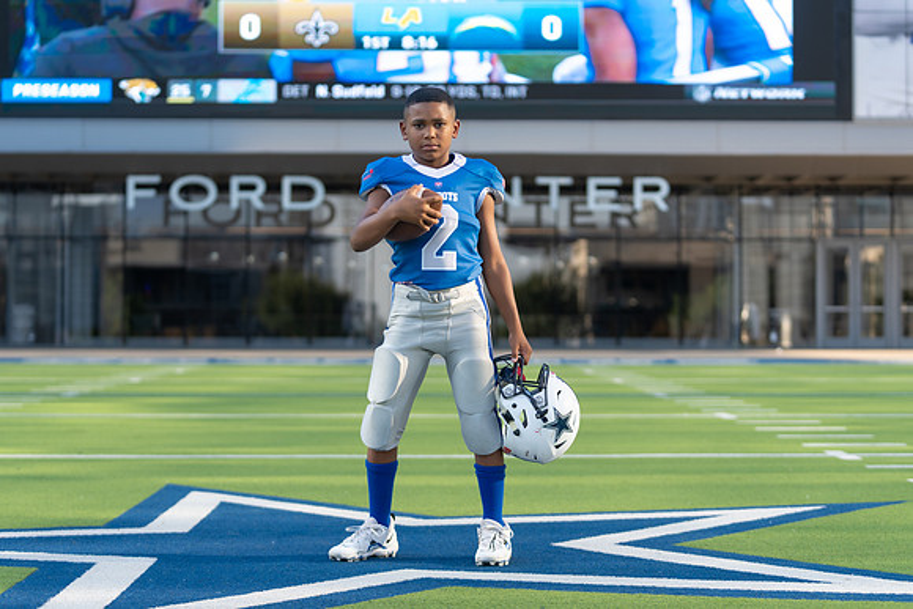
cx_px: 456
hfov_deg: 25.5
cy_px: 304
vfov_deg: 17.2
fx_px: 2020
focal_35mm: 80
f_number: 2.8
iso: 100
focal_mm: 76
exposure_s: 1/500
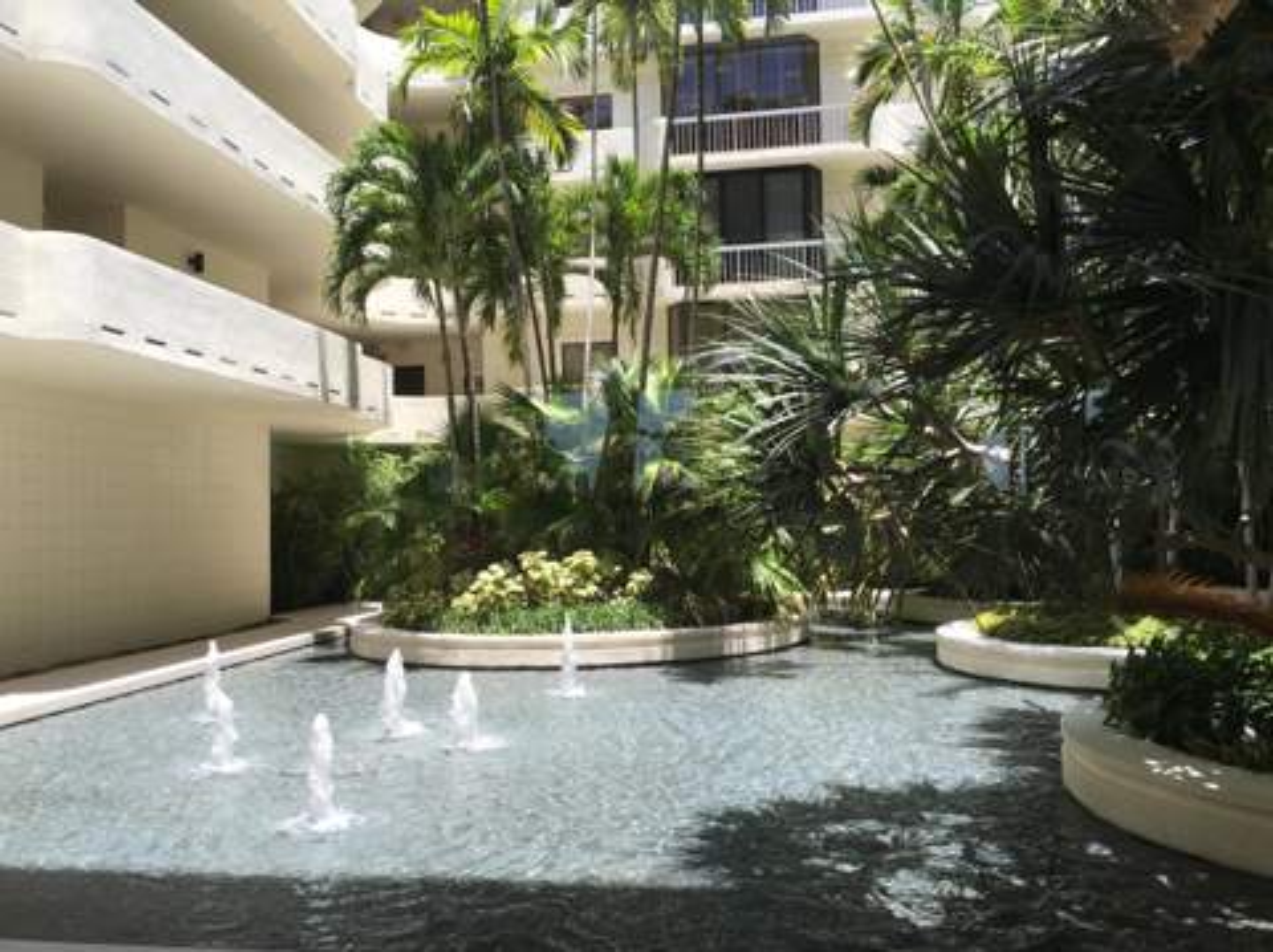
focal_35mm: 29
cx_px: 636
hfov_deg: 61.7
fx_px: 1065
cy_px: 476
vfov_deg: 48.2
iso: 25
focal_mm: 4.15
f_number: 2.2
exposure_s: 1/238
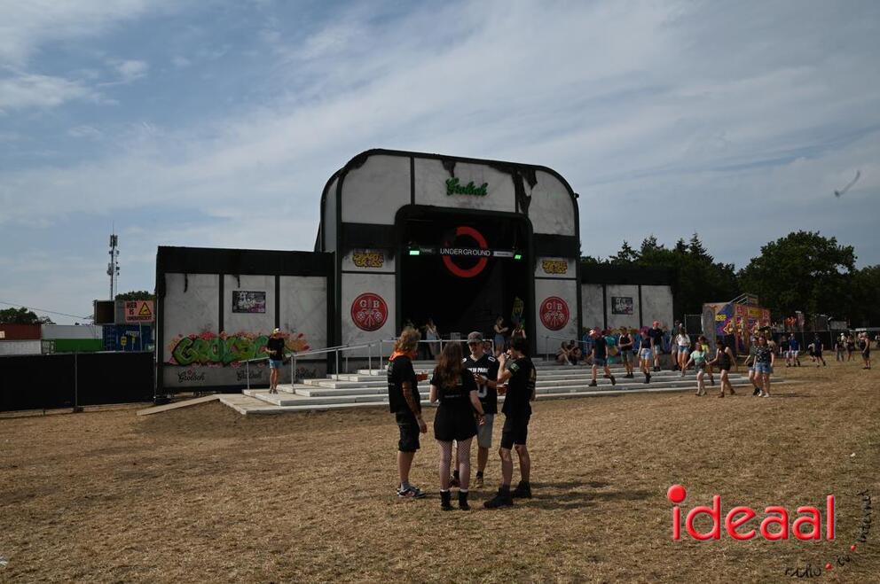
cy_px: 292
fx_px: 732
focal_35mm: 30
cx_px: 440
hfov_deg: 62.0
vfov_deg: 43.5
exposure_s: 1/800
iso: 320
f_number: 14
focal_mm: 30
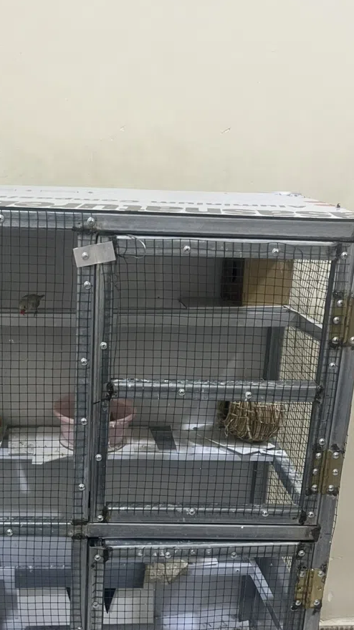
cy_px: 404
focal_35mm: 44
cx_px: 105
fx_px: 735
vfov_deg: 45.9
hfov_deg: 26.9
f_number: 1.6
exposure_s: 1/60
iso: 250
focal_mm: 5.1
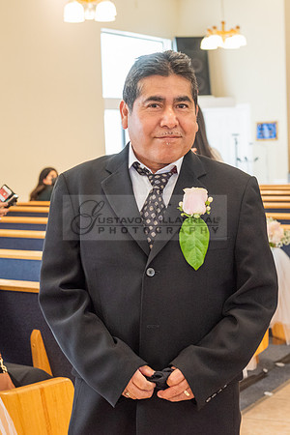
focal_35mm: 81
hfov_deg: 16.9
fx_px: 977
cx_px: 172
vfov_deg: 25.1
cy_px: 216
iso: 1250
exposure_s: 1/100
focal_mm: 52
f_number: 5
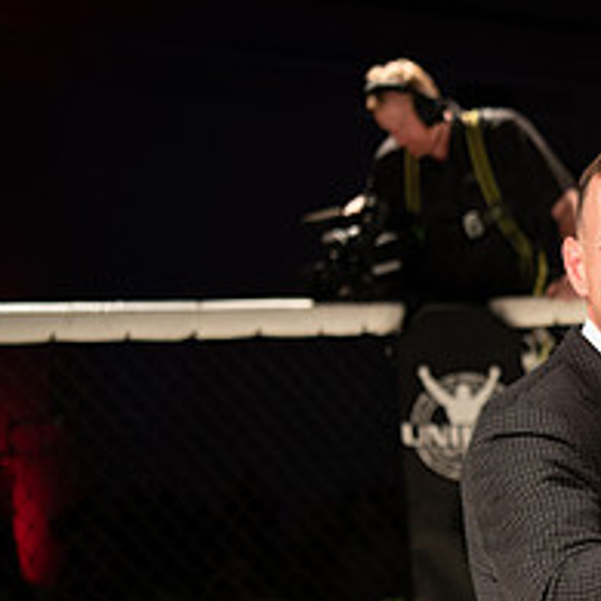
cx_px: 878
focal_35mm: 96
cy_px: 504
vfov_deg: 17.9
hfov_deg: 16.6
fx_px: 1886
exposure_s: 1/1000
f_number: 2.8
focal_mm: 38
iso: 1100
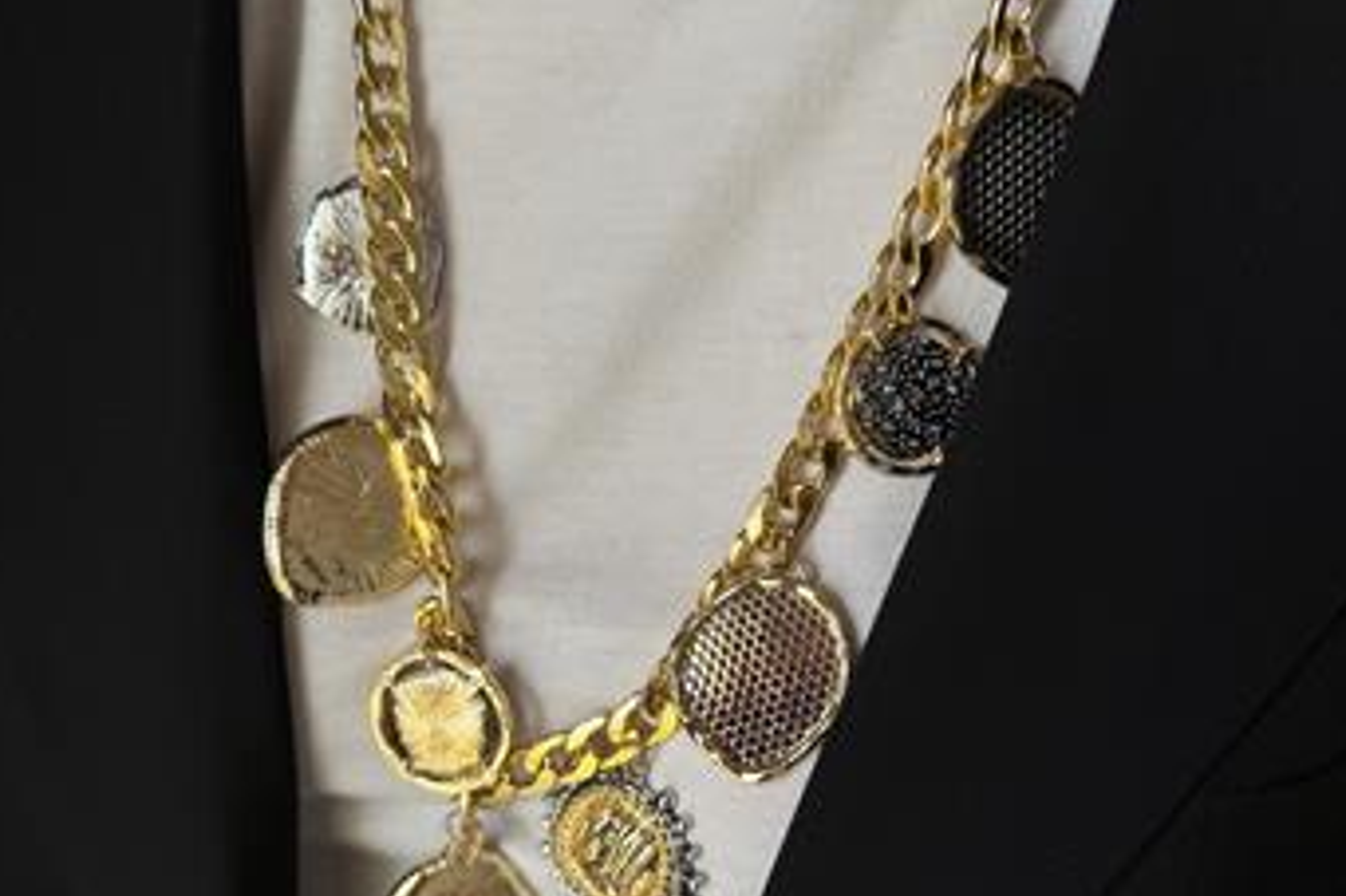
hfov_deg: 49.6
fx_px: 1457
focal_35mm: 39
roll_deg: -4.6
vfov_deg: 34.1
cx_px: 699
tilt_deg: -33.1
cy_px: 507
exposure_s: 1/100
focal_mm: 6.76
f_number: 1.78
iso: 64
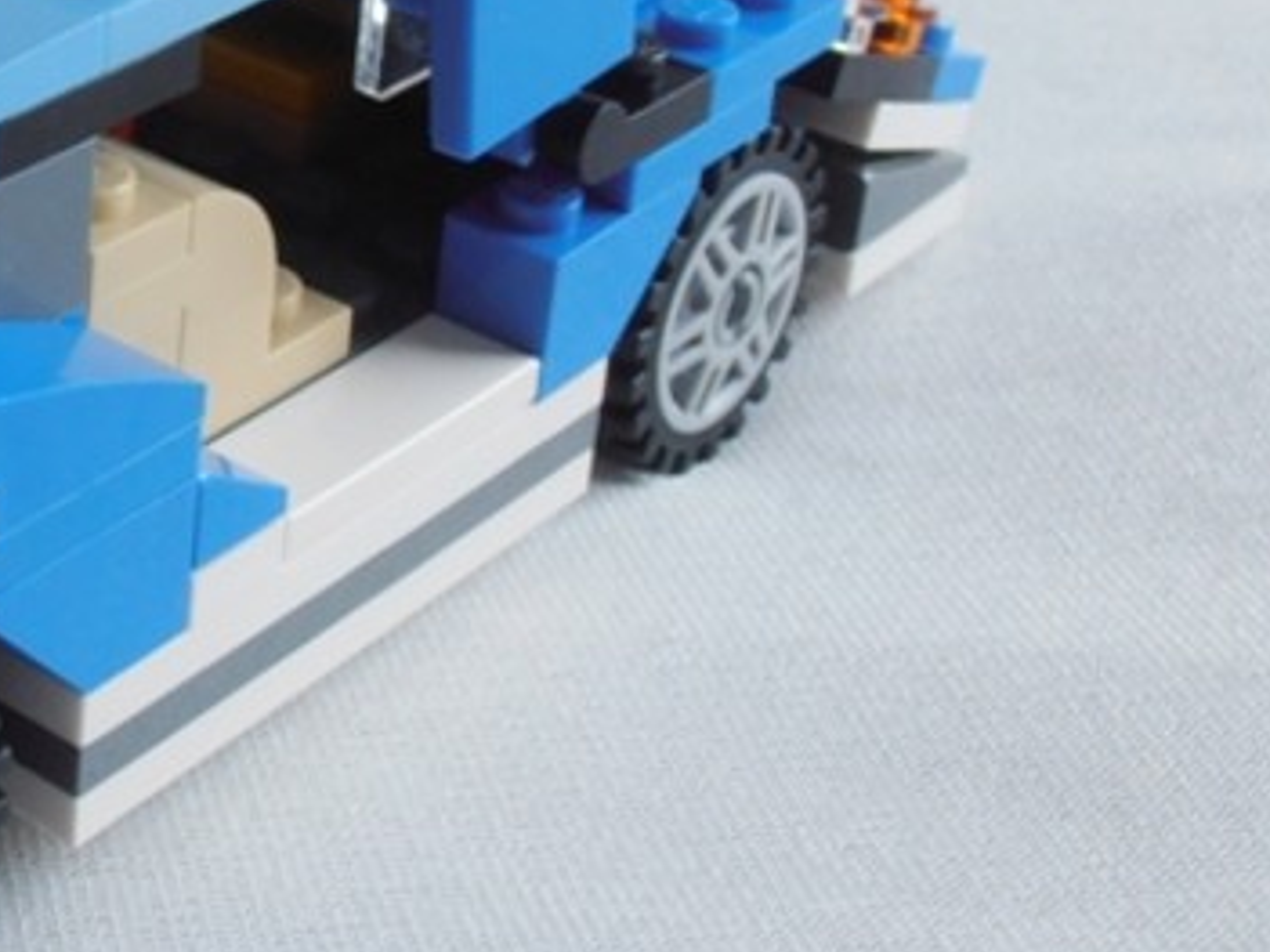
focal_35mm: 95
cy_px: 132
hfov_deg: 19.9
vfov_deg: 15.4
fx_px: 3484
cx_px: -43
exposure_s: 1/100
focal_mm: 6.61
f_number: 3.9
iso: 80
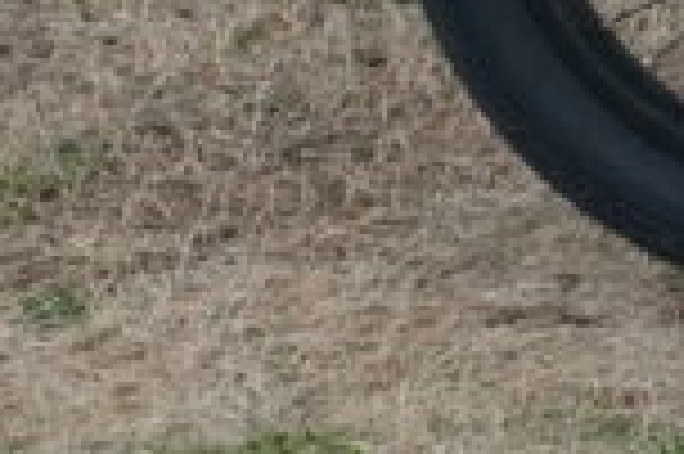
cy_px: -553
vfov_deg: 5.1
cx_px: 1894
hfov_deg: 7.2
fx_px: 4954
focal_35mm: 261
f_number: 16
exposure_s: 1/80
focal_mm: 22
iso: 1000
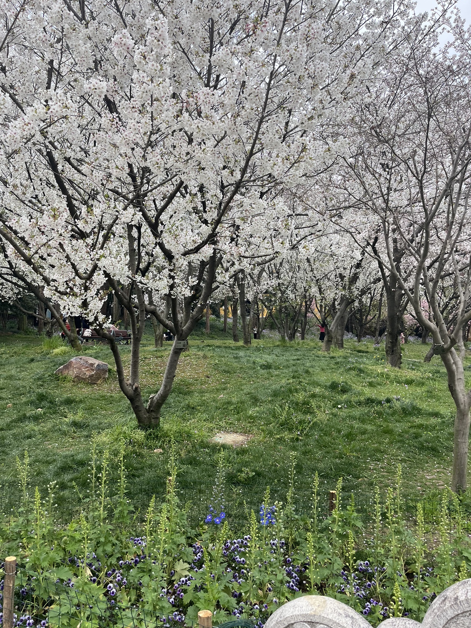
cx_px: 227
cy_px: 308
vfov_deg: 65.3
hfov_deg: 51.3
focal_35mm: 27
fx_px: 490
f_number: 1.6
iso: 50
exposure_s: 1/1212
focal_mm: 5.1
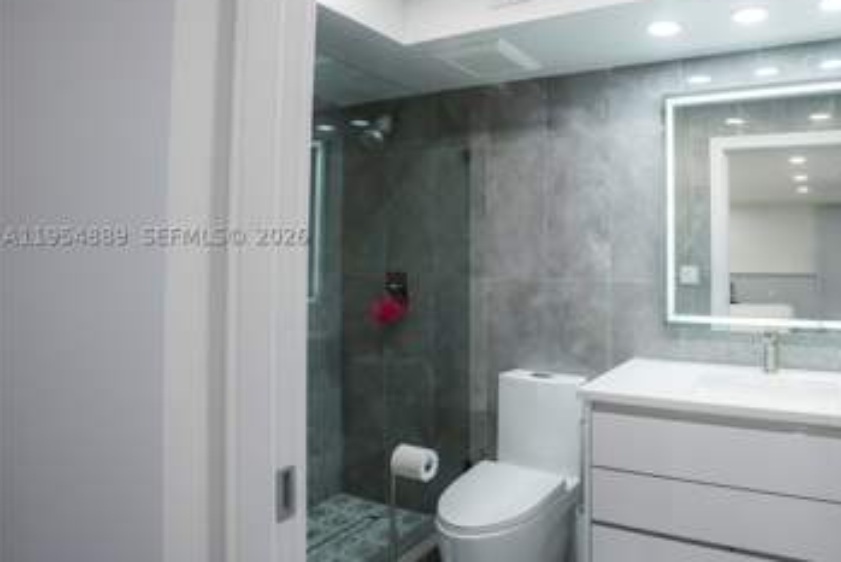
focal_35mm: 22
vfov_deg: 57.0
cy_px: 234
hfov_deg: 75.5
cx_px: 576
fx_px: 514
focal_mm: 16
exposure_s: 1/60
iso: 2000
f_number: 9
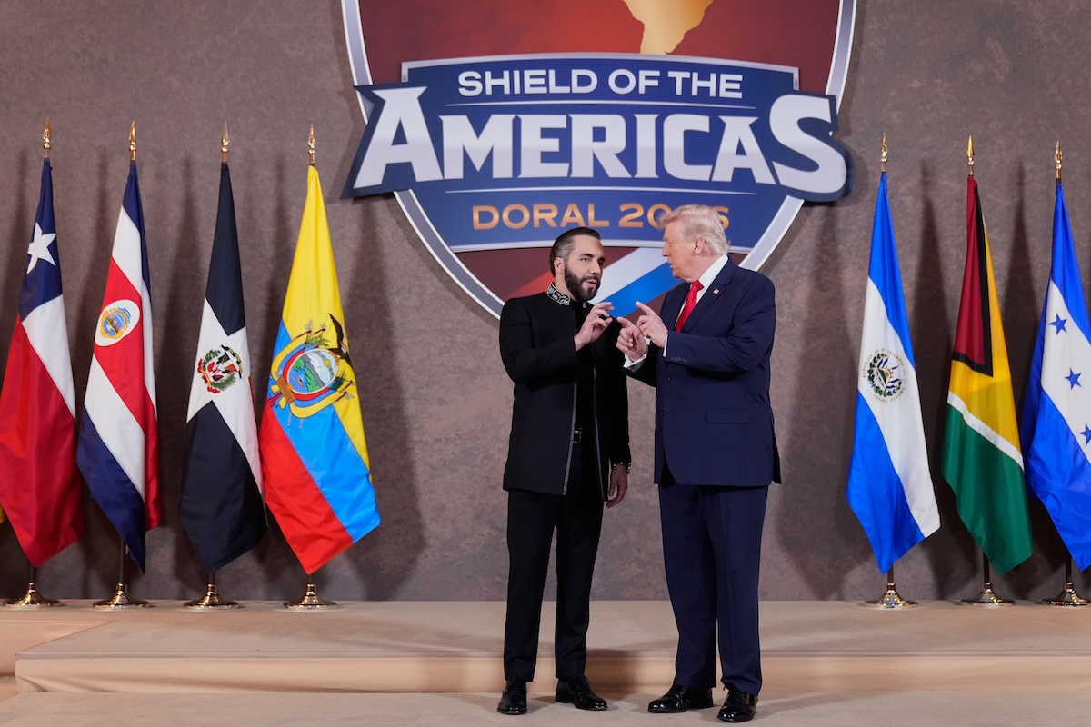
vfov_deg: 32.6
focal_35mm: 41
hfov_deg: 47.4
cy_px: 364
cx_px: 546
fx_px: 1242
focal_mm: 41
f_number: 2.8
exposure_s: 1/400
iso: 4000
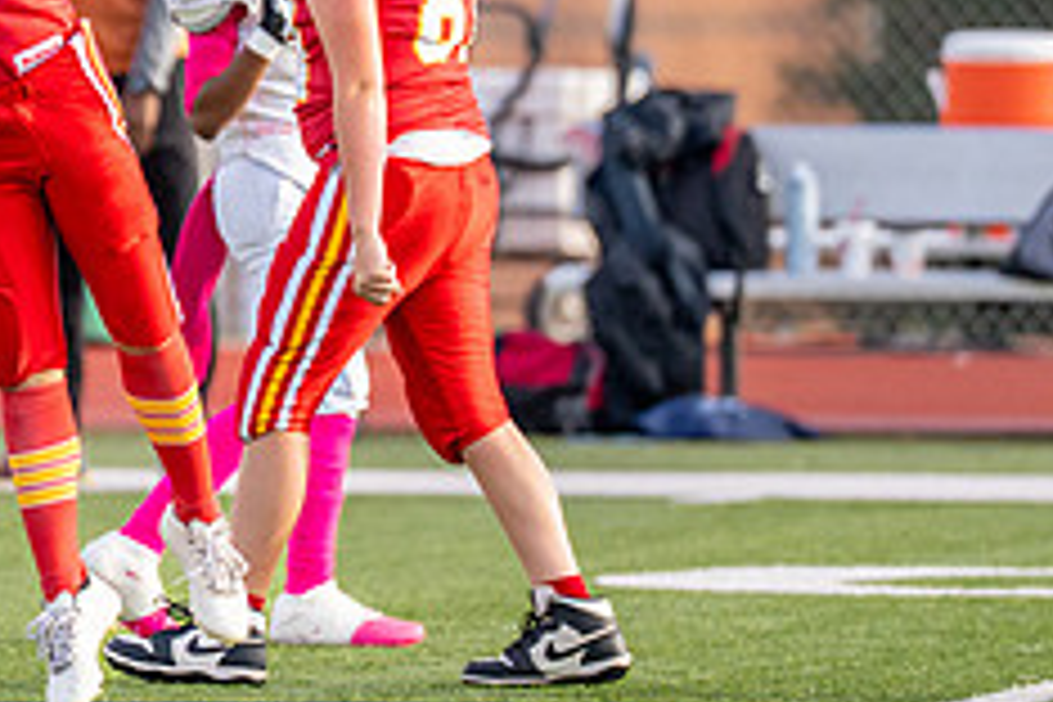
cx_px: 64
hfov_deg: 2.6
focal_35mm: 797
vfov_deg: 1.7
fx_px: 23310
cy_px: 69
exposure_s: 1/2500
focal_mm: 200
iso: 320
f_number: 2.8
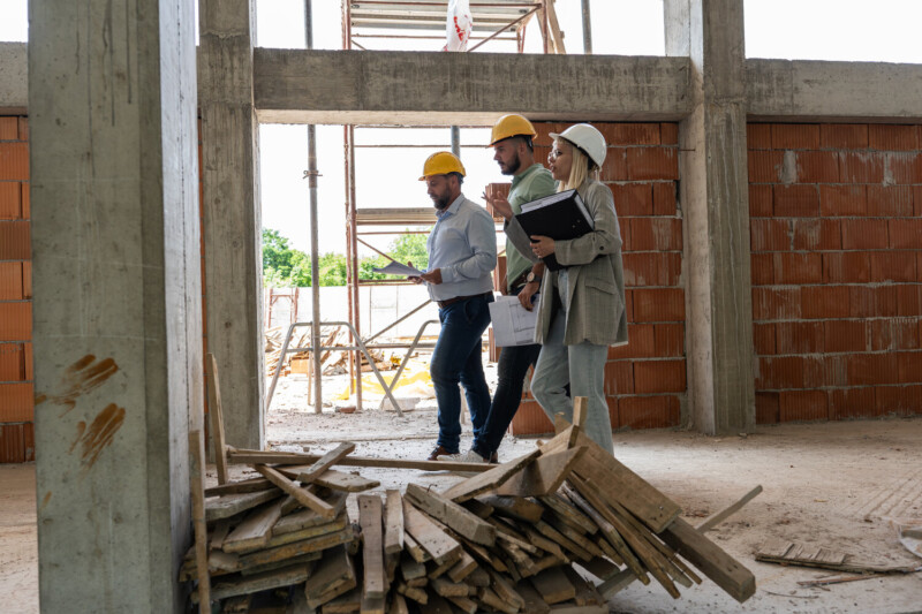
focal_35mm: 35
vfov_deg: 37.8
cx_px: 461
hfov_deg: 54.4
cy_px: 307
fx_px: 896
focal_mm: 35
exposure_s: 1/250
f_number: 4
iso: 400
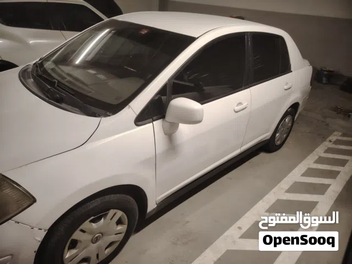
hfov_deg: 71.6
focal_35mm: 24
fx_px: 244
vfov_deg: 56.8
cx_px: 176
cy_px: 132
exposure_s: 1/100
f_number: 1.75
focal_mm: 5.25
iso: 3391
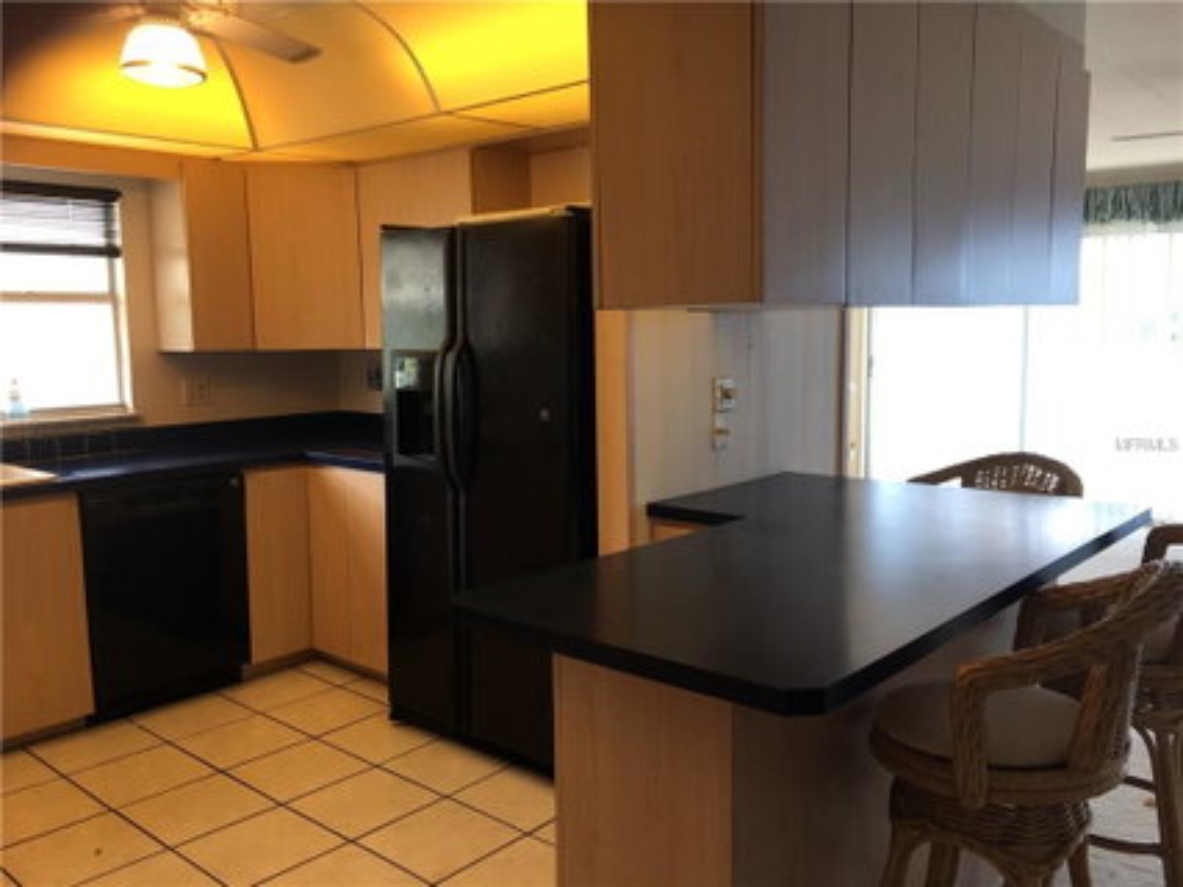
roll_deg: +0.7
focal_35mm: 29
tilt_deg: -7.5
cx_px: 592
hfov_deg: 61.7
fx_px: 991
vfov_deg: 48.2
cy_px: 444
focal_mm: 4.15
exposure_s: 1/40
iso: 32
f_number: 2.2
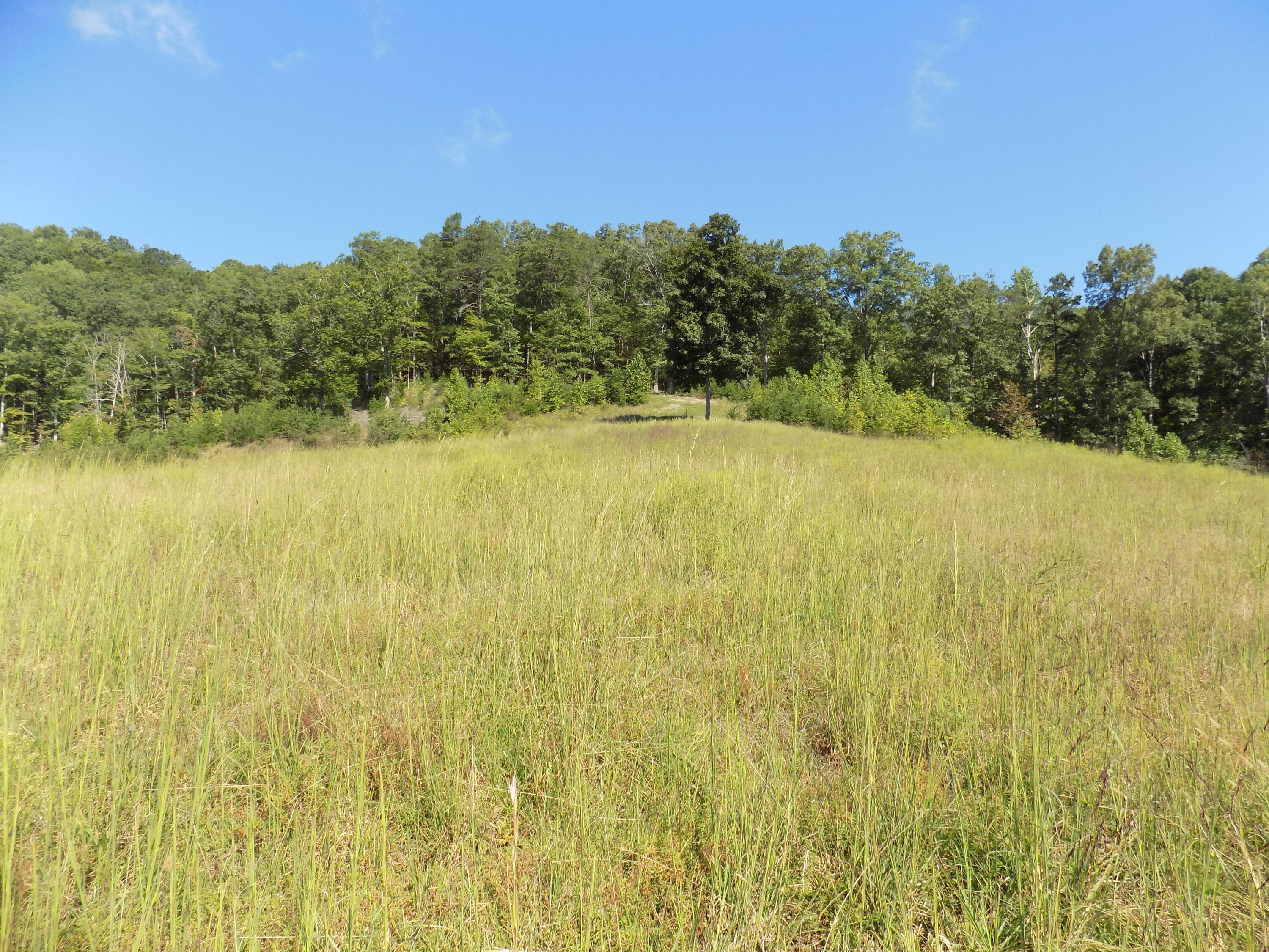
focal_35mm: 23
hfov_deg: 73.9
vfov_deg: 58.9
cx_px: 634
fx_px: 843
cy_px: 476
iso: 80
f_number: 3.1
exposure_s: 1/500
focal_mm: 4
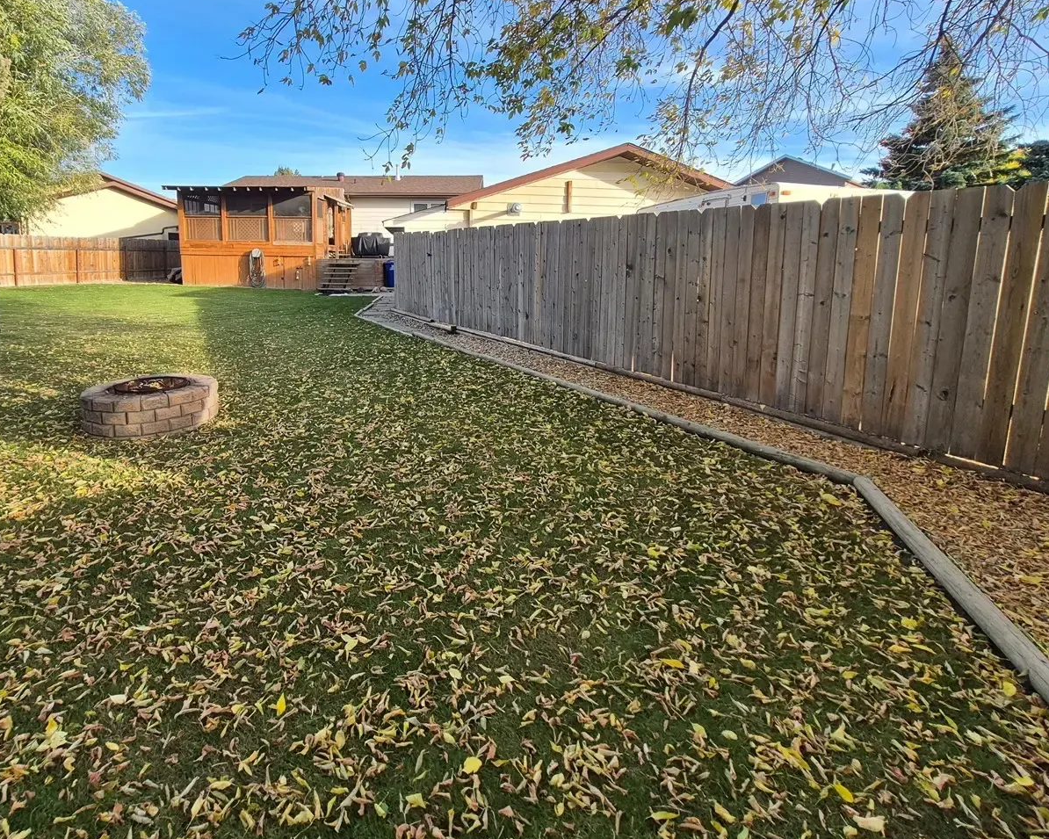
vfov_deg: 76.1
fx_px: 528
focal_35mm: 17
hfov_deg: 88.9
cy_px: 336
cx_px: 442
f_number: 2.2
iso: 50
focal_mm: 1.74
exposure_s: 1/368
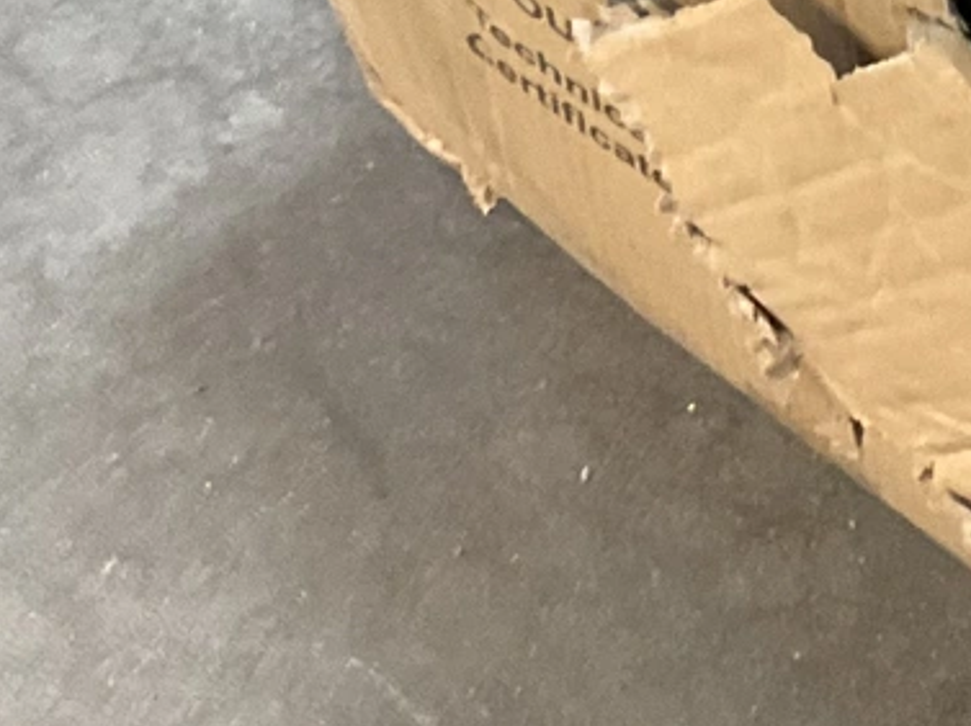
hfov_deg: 12.4
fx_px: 4316
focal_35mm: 154
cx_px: 1270
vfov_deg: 9.0
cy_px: -788
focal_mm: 3
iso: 250
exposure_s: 1/40
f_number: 1.8
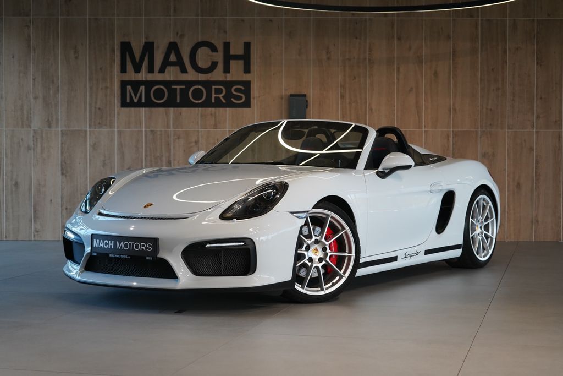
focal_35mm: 66
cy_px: 188
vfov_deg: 20.6
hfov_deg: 30.5
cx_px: 282
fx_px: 1032
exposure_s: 1/160
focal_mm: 66
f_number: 5.6
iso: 1600
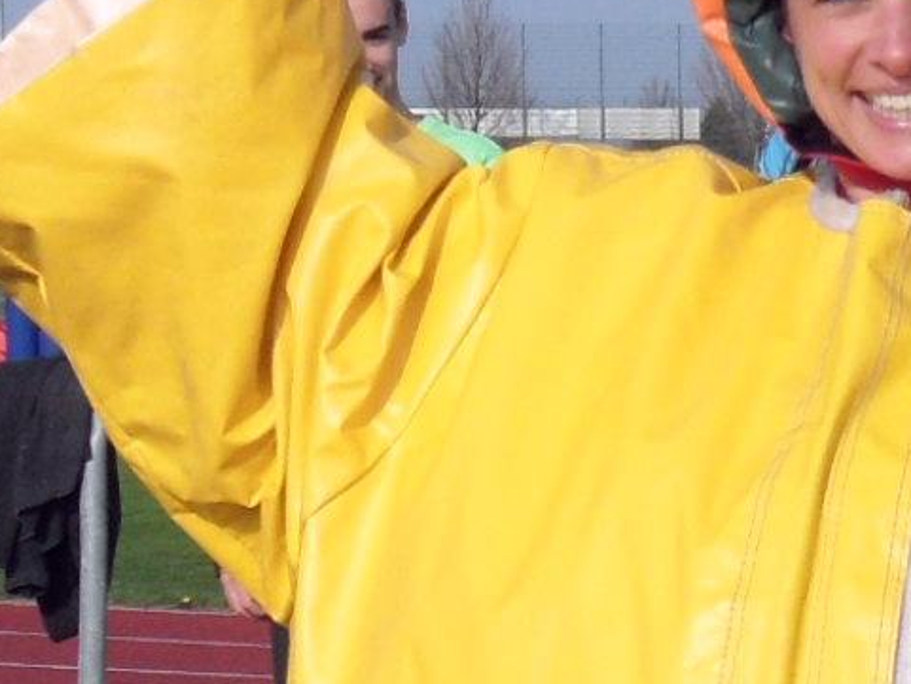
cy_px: 913
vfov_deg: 6.9
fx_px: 5607
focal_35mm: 213
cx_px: 1047
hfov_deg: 9.2
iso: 80
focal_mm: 6.5
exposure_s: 1/1000
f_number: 3.6
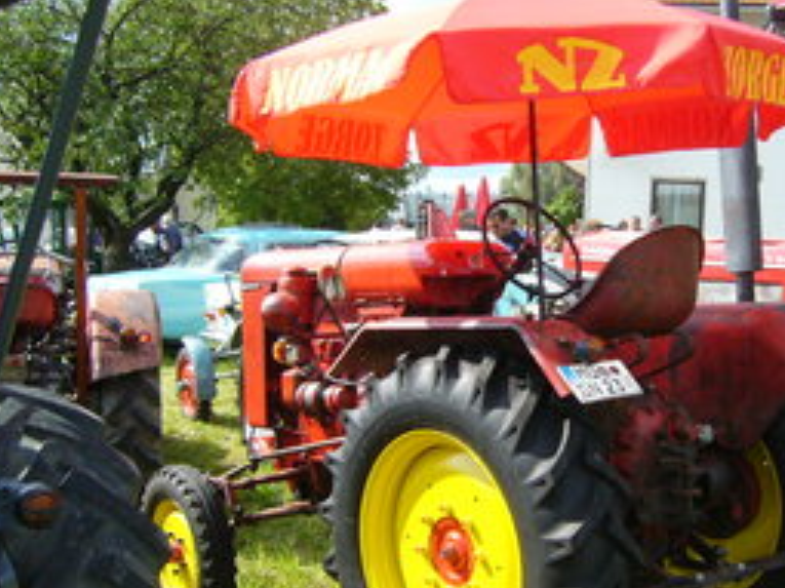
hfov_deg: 34.8
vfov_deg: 26.4
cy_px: 385
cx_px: 471
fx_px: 1247
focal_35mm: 55
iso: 100
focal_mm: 5.8
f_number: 5.6
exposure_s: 1/200
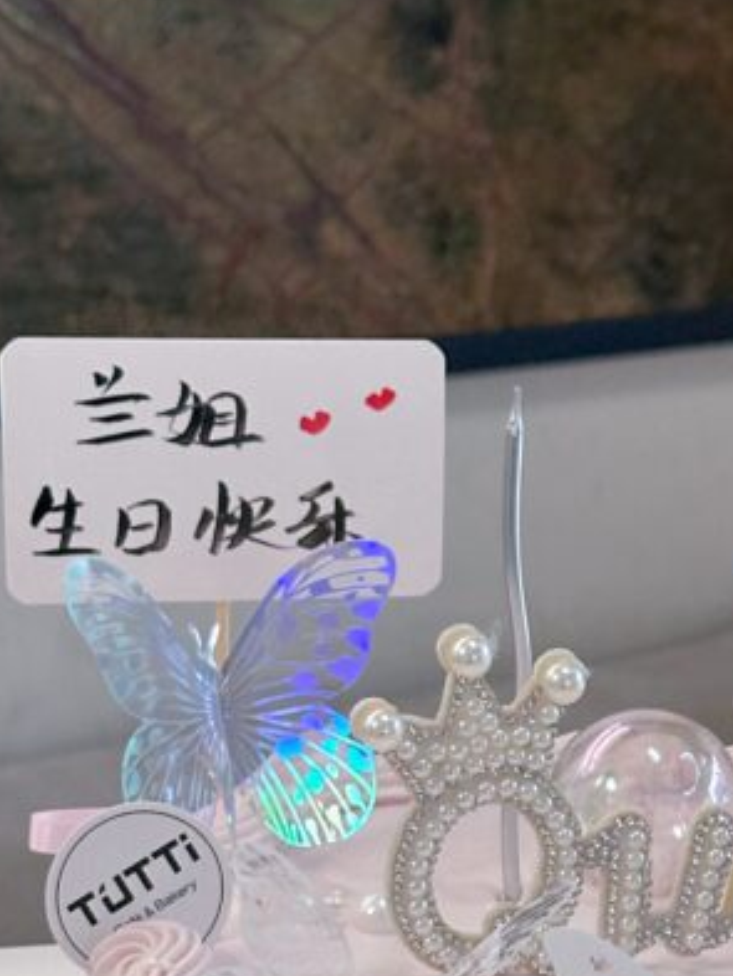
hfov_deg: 11.8
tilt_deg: -24.3
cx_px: 653
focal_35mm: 125
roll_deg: -2.7
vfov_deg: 15.5
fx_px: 3527
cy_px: 934
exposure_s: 1/50
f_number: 1.78
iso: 160
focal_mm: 6.86
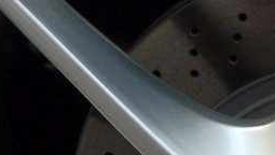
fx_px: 956
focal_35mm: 131
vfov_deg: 9.1
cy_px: 224
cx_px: 374
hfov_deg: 15.5
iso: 320
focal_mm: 6.7
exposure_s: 1/500
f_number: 3.9
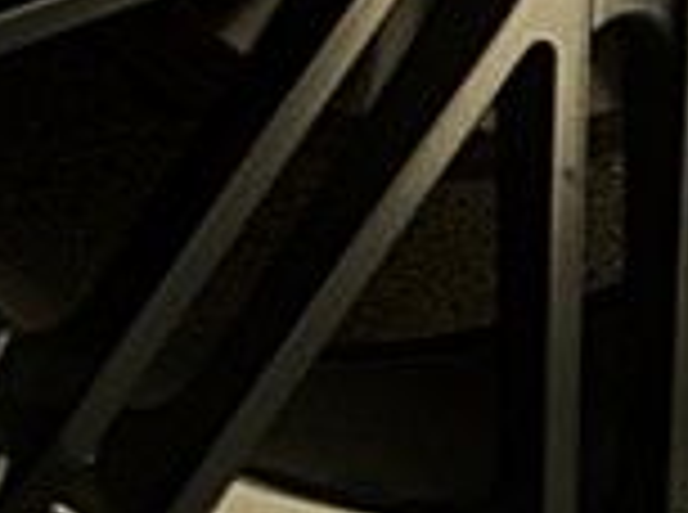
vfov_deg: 9.6
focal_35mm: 151
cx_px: 1030
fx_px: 2994
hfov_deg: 12.5
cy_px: -130
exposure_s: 1/125
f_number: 2.8
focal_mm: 6.3
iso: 100
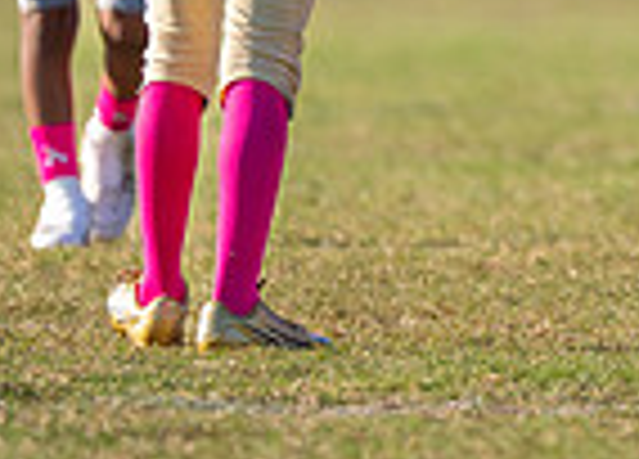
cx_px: 1068
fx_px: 20910
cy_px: -400
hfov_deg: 1.7
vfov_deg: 1.3
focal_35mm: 1150
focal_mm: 200
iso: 200
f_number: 2.8
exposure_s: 1/2500
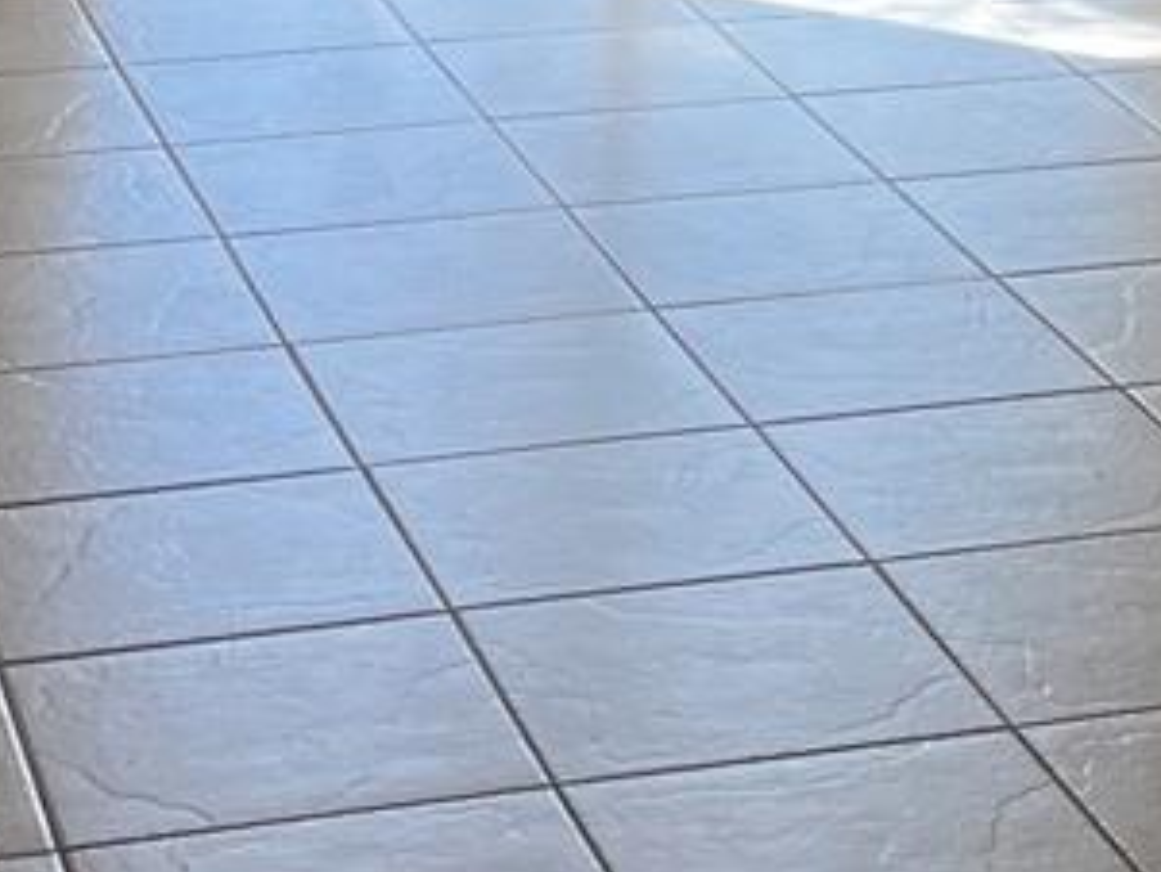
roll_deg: -1.7
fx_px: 4630
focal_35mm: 138
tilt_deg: -5.6
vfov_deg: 10.2
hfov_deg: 14.1
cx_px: 1176
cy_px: -629
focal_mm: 5.7
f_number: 1.5
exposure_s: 1/433
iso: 50
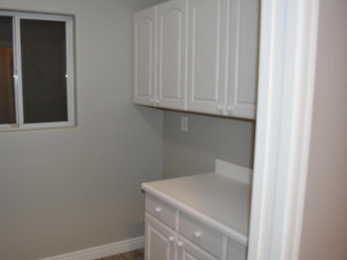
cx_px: 136
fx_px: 321
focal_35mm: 32
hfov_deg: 56.3
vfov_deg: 44.1
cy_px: 135
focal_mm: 18
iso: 400
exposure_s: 1/80
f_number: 3.5
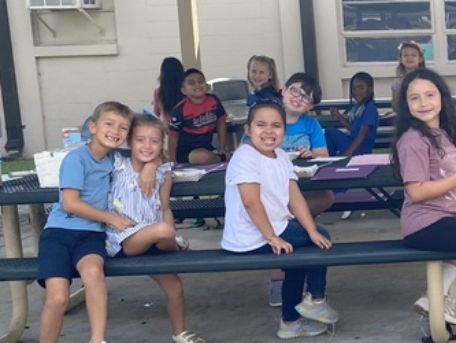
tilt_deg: -8.3
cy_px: 187
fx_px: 1054
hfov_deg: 21.6
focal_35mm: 80
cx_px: 624
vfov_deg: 18.4
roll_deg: +1.9
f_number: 1.8
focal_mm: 4.25
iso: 32
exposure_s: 1/822
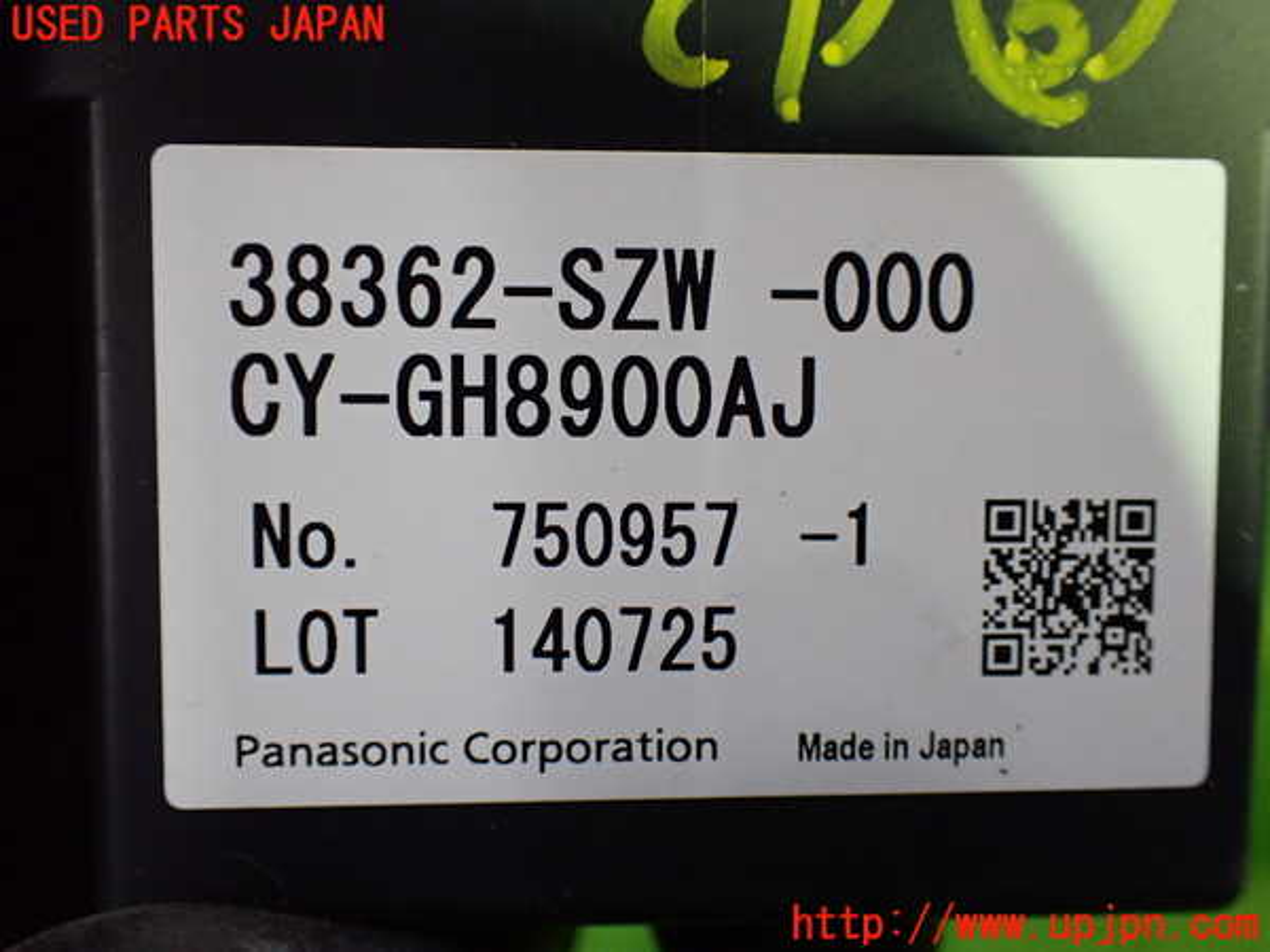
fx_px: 1321
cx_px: 635
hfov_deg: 51.4
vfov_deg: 39.7
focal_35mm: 36
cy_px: 476
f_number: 2.5
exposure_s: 1/60
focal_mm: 6.37
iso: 800
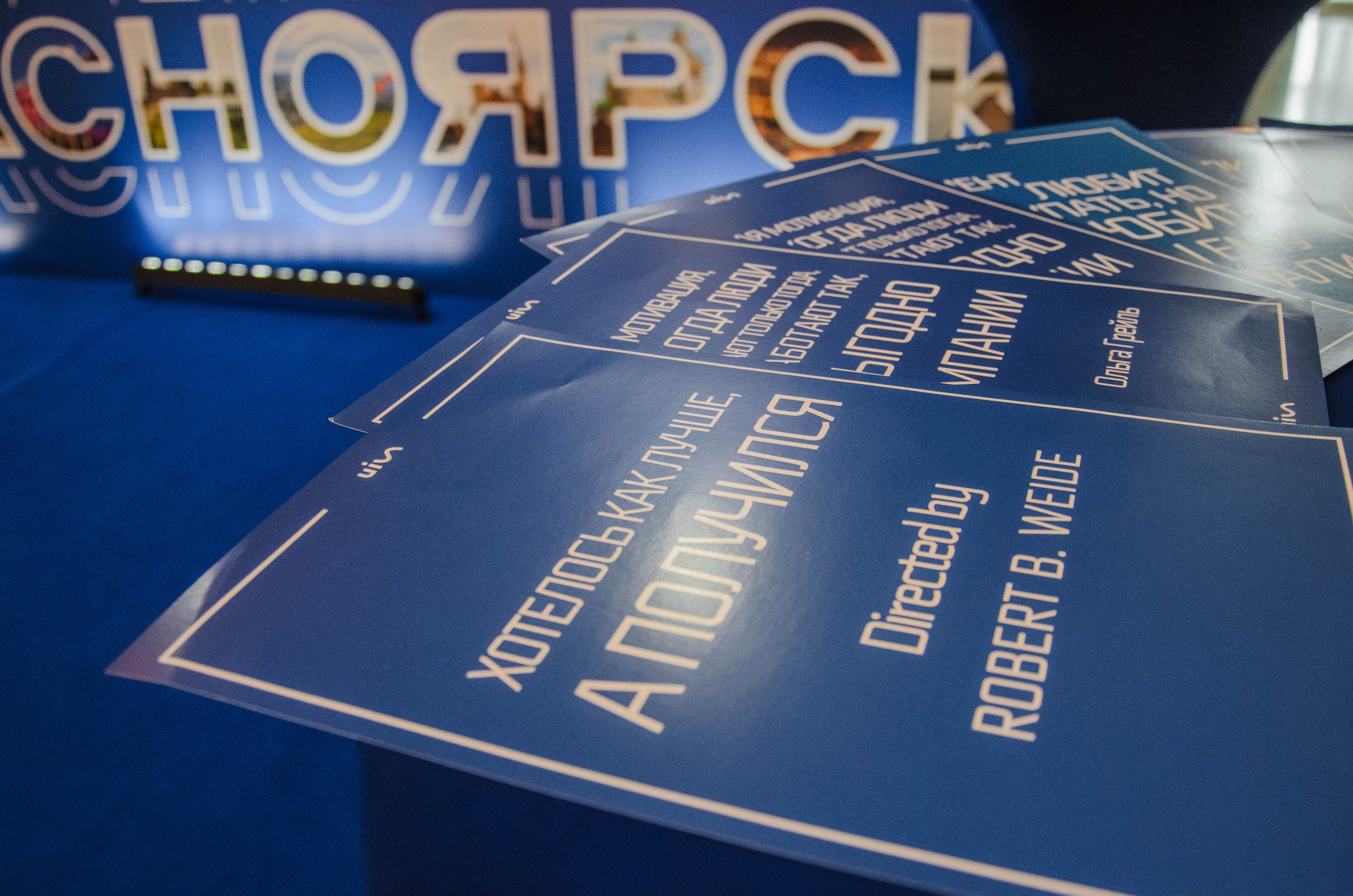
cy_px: 445
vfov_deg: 42.3
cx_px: 704
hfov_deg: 60.6
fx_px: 1158
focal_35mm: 31
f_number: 3.5
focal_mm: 18
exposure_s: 1/80
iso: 1250
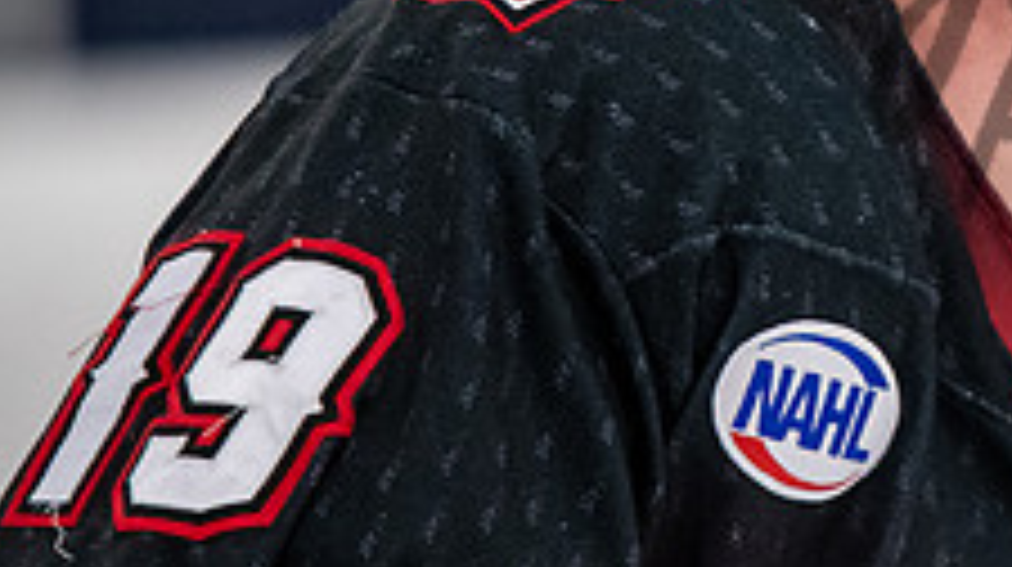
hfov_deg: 2.7
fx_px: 21739
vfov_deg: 1.5
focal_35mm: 811
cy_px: 164
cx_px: 1192
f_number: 2.8
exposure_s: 1/800
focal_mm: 200
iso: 2500
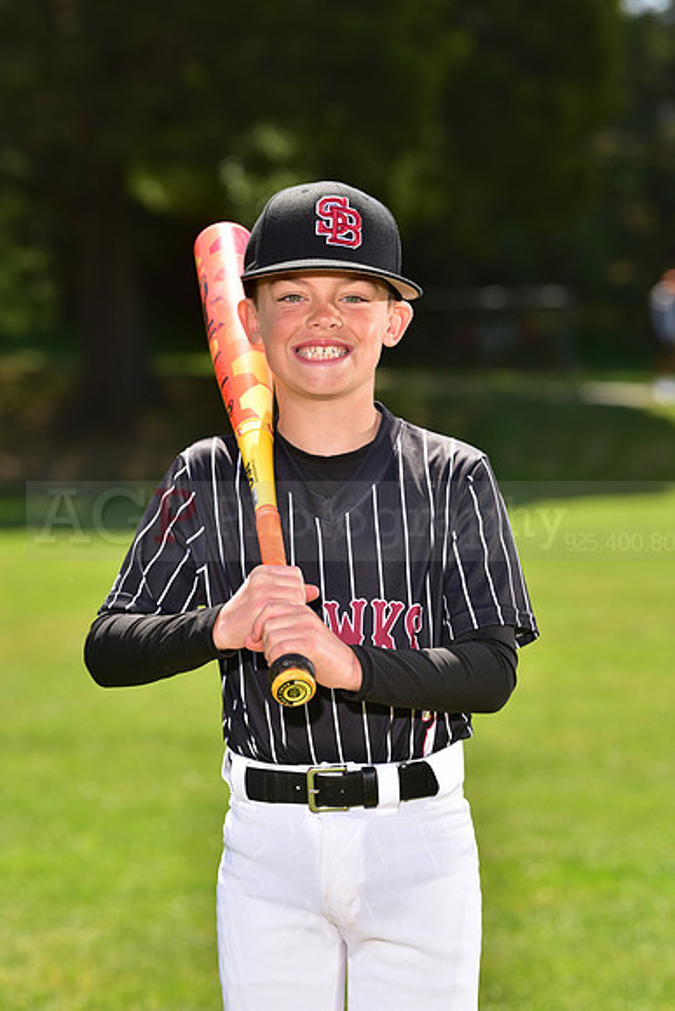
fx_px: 4216
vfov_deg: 13.7
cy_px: 506
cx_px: 338
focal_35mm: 150
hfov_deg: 9.2
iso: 100
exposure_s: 1/250
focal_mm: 150
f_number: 5.6
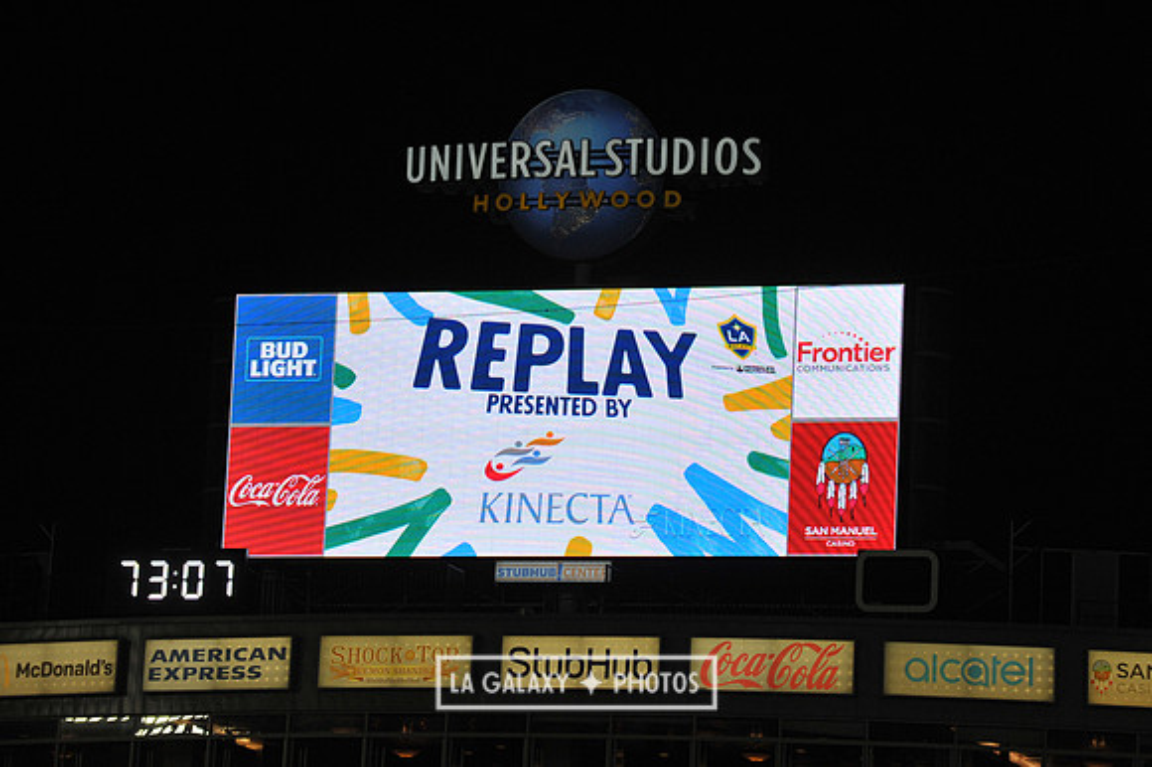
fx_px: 5597
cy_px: 384
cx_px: 576
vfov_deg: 7.8
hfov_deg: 11.8
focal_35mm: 175
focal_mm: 175
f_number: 10
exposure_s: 1/400
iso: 1600
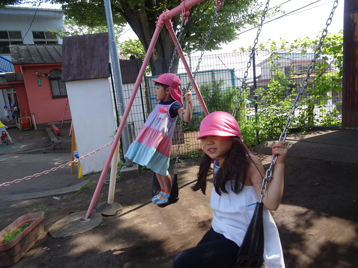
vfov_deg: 56.8
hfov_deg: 71.6
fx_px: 248
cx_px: 179
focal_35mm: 24
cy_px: 134
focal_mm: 4.1
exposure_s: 1/250
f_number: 3.5
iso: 100
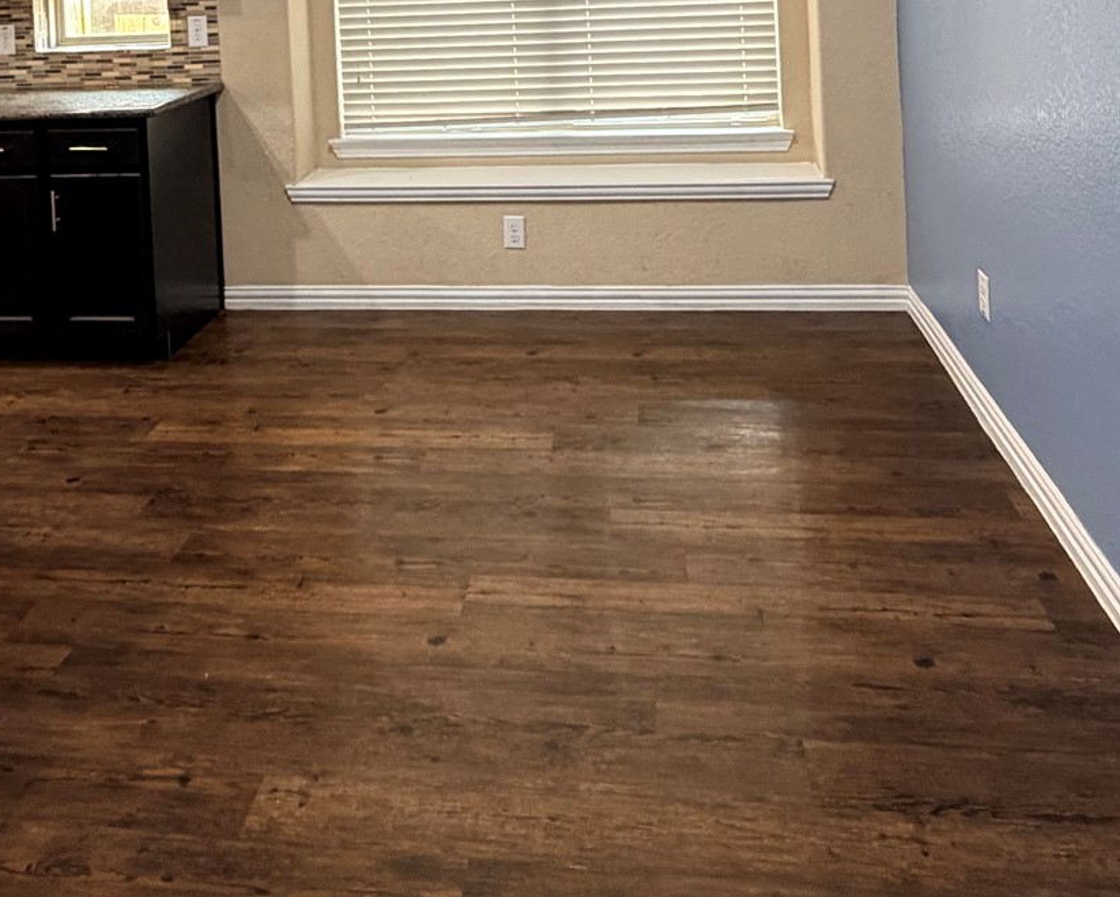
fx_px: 1127
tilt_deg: -0.3
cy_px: -67
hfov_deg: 52.7
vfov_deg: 37.1
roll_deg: +3.0
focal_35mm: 34
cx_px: 486
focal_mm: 2.22
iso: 320
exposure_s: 1/60
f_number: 2.2
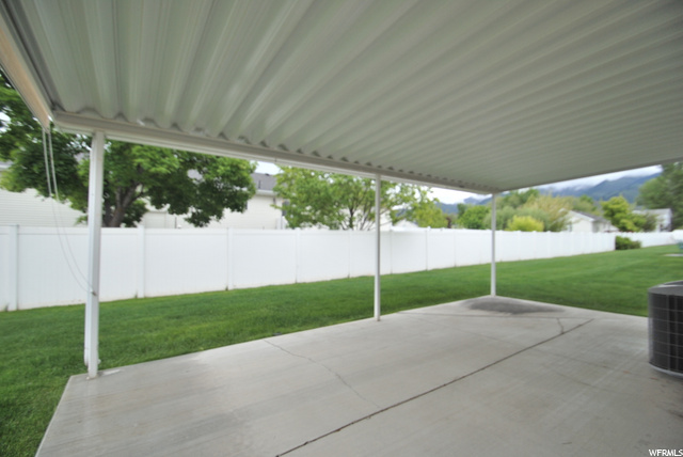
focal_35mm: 15
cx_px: 342
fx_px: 285
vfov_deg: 77.4
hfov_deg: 100.3
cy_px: 228
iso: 140
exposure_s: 1/500
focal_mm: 10
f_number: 3.5
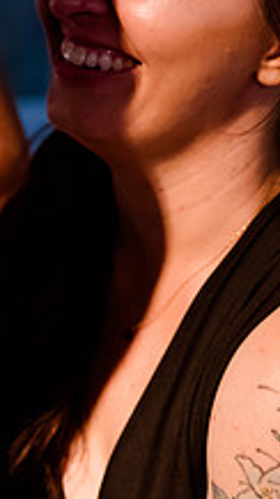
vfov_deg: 14.5
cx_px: 82
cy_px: 109
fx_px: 1941
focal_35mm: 147
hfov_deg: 8.2
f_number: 2.8
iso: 3200
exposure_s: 1/160
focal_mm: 45
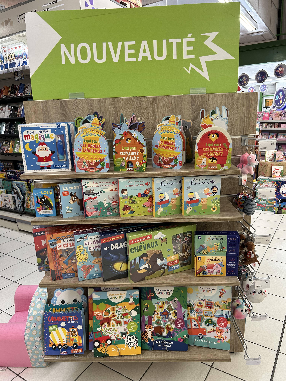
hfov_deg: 53.1
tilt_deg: -14.5
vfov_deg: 67.3
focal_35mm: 26
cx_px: 143
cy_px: 190
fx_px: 286
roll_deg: +1.1
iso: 100
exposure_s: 1/100
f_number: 1.5
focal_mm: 5.7
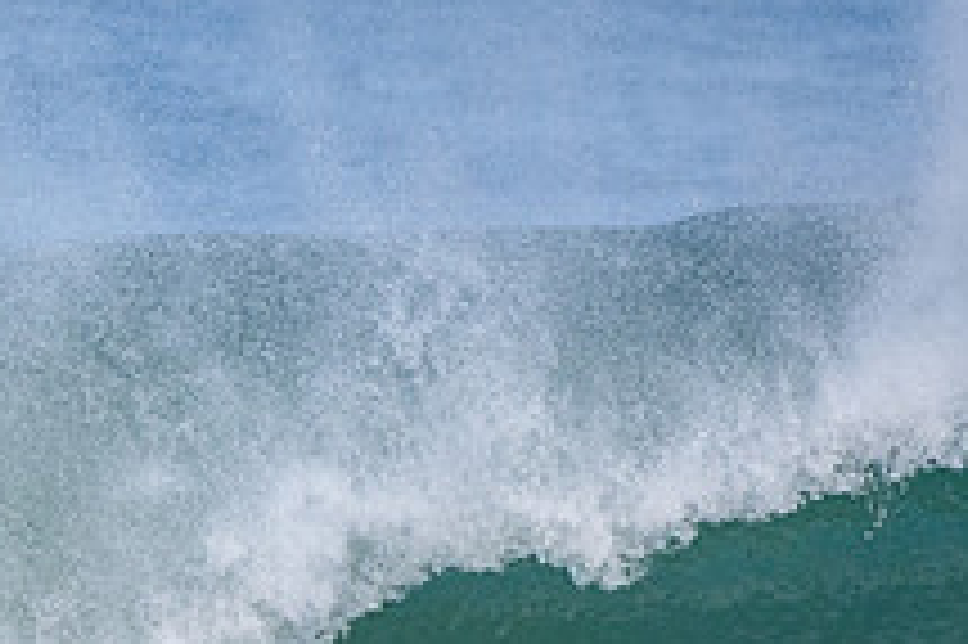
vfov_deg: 0.7
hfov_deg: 1.0
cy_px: 781
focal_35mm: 2024
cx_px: -45
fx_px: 54380
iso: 640
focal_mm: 500
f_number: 5.6
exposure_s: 1/2000
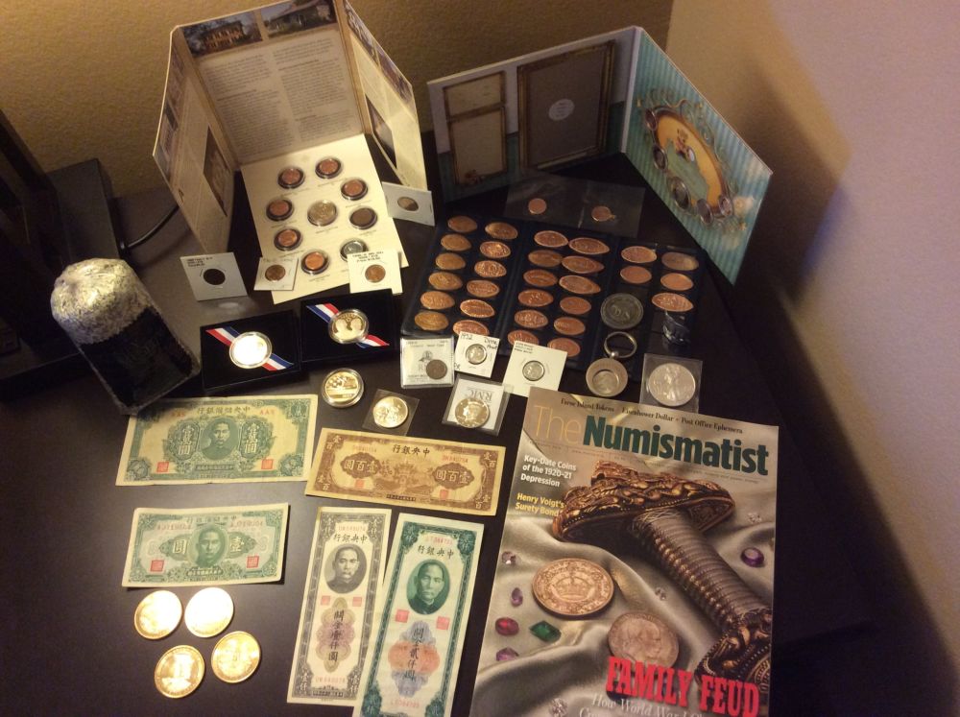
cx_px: 480
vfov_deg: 44.1
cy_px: 358
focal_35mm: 32
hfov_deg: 56.9
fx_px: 886
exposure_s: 1/24
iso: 160
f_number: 2.4
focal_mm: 3.3
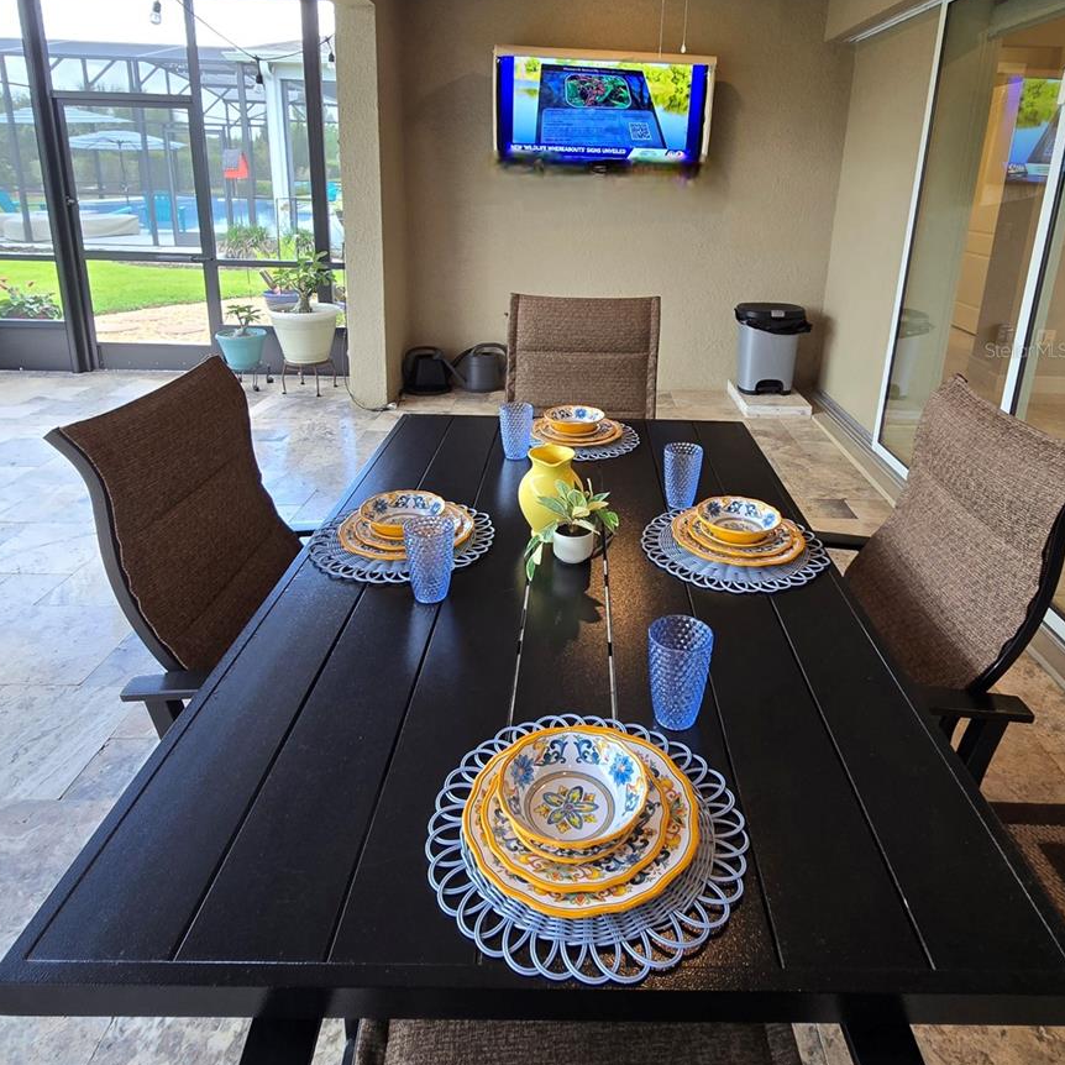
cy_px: 350
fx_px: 557
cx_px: 516
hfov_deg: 87.4
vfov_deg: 84.2
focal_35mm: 16
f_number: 2.2
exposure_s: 1/60.2
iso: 64
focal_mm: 2.2
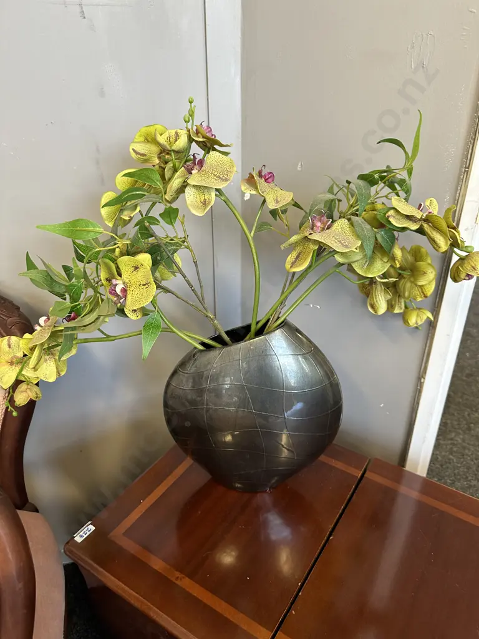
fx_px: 443
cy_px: 320
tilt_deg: -26.1
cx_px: 240
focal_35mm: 24
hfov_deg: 56.8
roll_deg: +1.2
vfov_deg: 71.6
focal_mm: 6.86
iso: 160
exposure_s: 1/50
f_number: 1.78
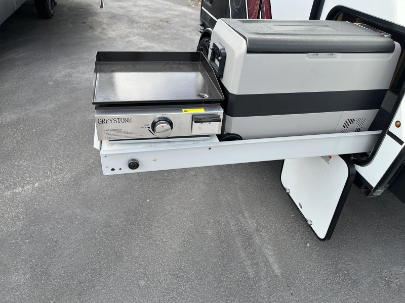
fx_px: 304
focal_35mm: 26
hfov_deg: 67.3
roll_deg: -5.0
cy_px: 152
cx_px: 202
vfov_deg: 53.1
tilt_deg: -36.4
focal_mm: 5.1
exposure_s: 1/705
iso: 50
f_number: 1.6
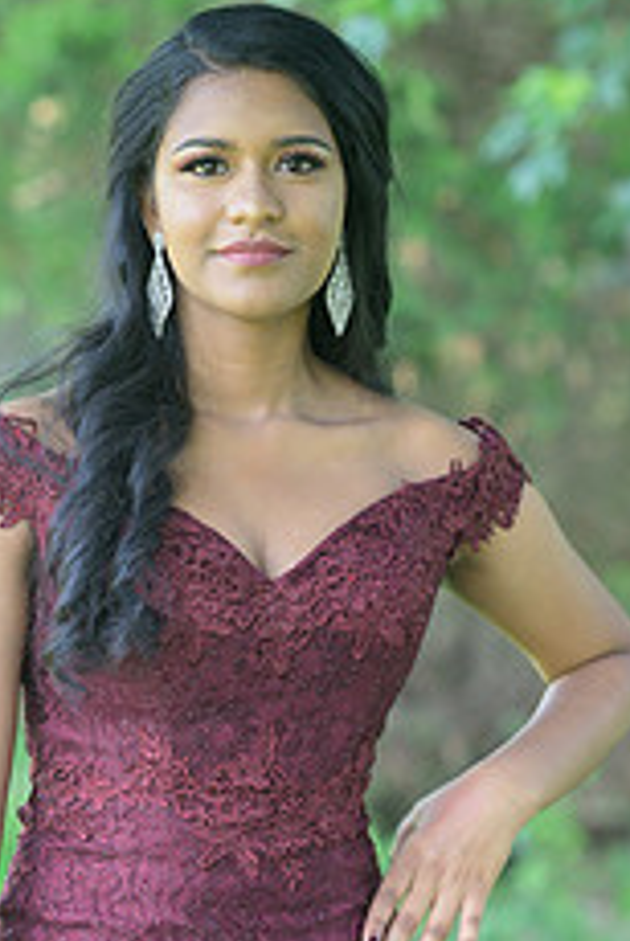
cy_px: 794
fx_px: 4344
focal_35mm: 166
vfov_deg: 12.3
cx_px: 274
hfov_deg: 8.3
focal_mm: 85
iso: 200
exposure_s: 1/160
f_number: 2.2
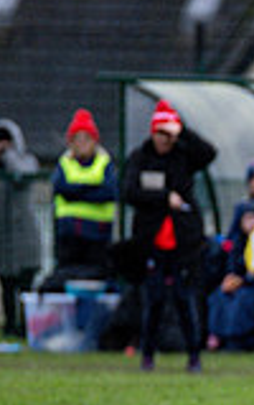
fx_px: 12272
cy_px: 391
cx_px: 572
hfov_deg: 1.2
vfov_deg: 1.9
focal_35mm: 1113
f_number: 2.8
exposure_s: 1/640
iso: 2200
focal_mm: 300
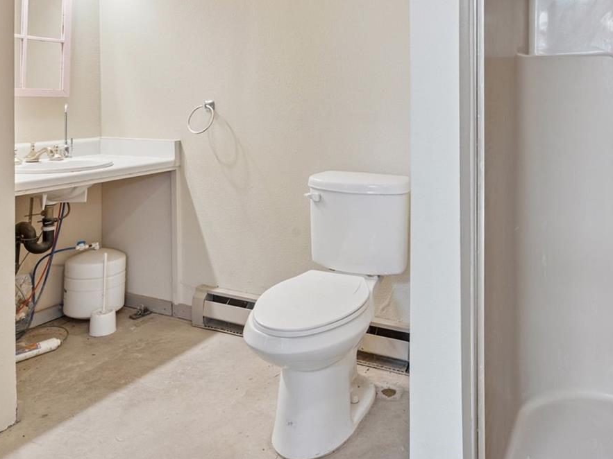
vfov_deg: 45.0
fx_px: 531
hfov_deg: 59.3
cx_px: 376
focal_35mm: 30
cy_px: 107
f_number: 10
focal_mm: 17
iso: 400
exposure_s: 1/2.5
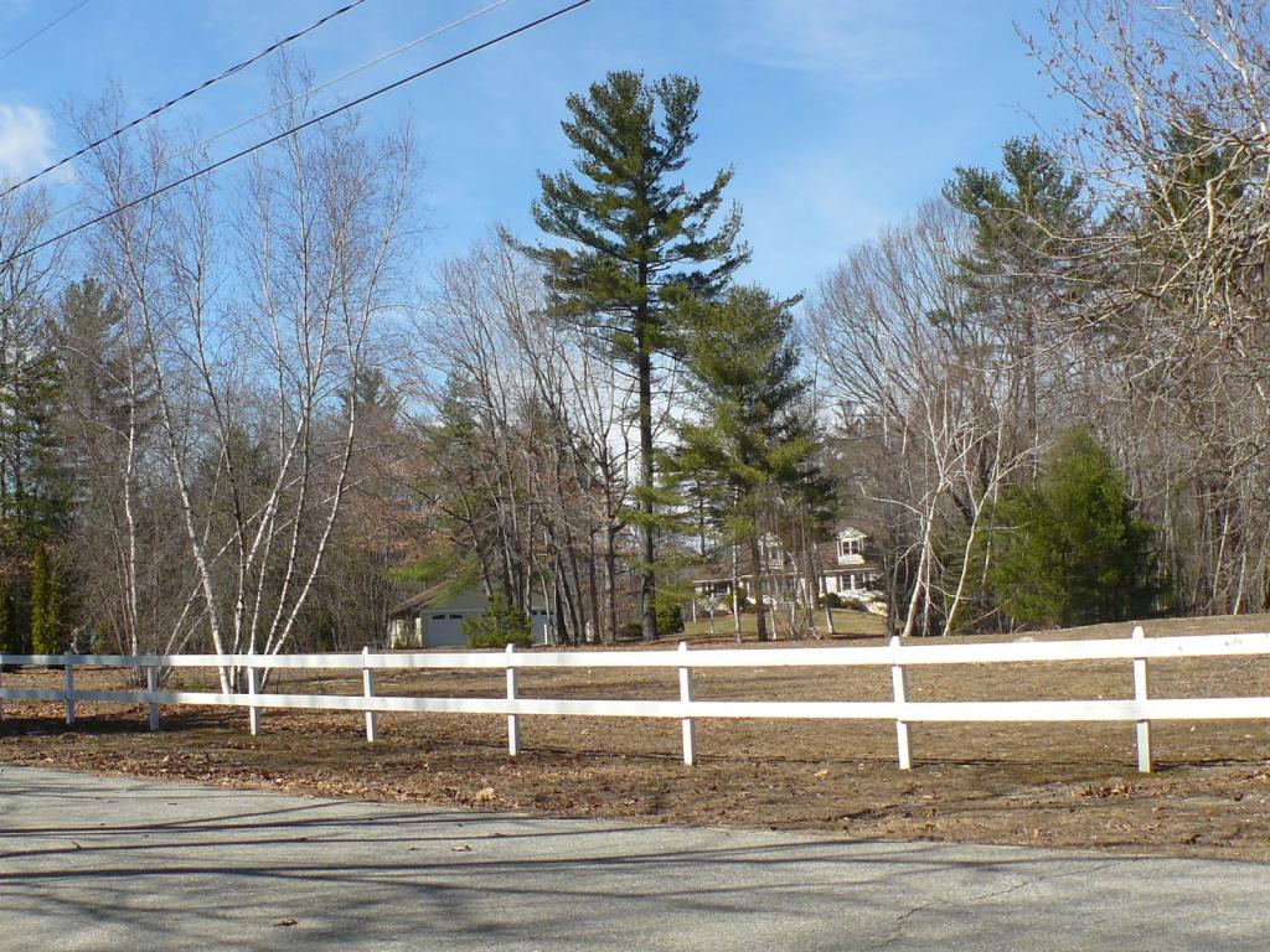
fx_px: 1981
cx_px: 635
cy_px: 476
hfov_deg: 35.5
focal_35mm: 54
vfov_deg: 27.0
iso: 100
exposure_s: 1/800
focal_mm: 6
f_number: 3.6
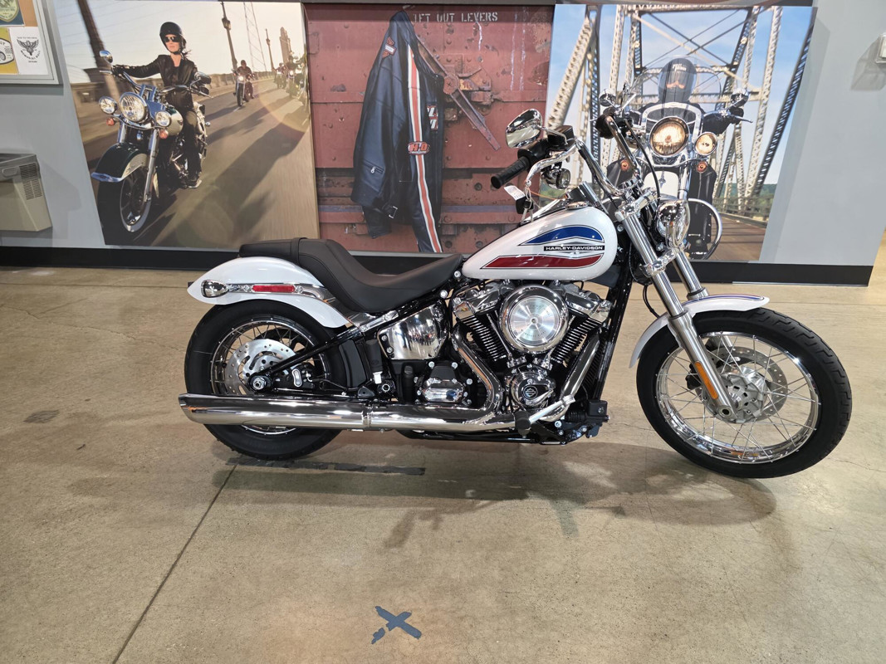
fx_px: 589
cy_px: 332
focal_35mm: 23
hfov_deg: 73.9
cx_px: 443
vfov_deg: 58.9
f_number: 1.7
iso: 800
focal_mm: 6.3
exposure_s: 1/120
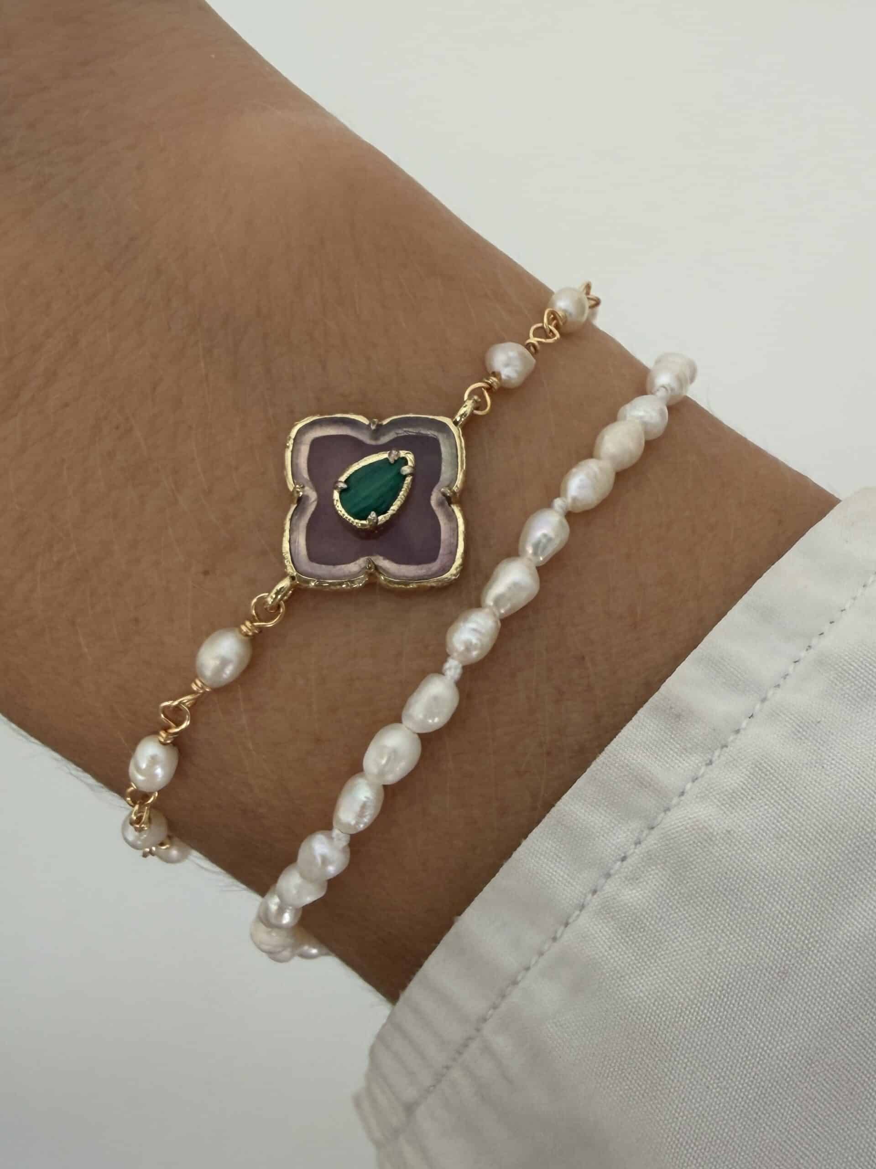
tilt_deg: -19.7
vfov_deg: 67.3
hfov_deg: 53.1
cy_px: 584
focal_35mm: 26
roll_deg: +5.0
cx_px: 438
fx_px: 877
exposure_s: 1/121
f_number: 2.2
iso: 80
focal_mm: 2.22
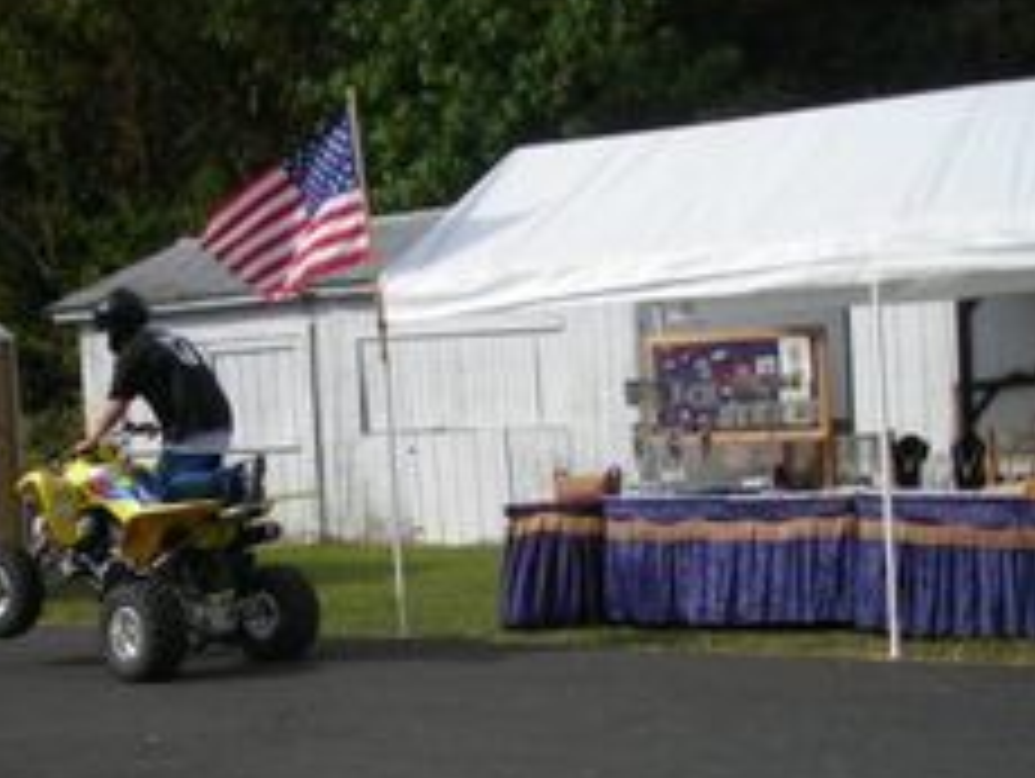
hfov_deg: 29.1
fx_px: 1975
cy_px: 616
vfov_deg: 22.0
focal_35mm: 66
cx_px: 315
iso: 50
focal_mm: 6.3
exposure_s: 1/208
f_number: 6.4
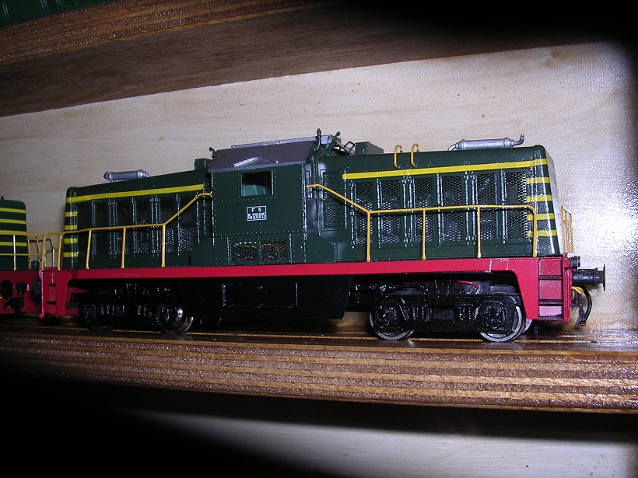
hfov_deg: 49.0
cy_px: 239
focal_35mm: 38
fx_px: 700
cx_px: 319
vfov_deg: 37.7
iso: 100
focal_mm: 5.8
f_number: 5.6
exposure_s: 1/60.1
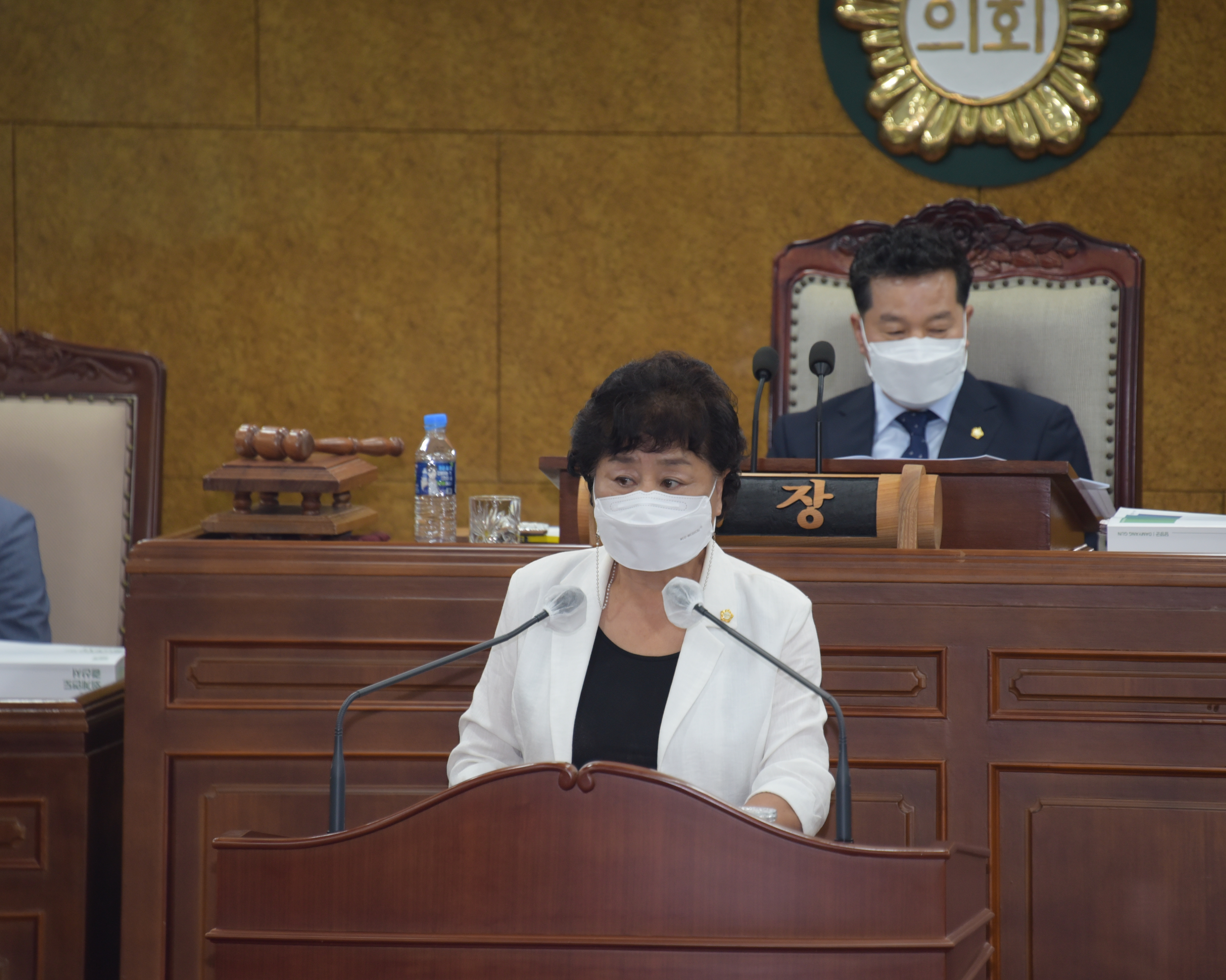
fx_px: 10233
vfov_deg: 5.5
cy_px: 491
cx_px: 687
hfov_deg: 6.9
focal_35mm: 282
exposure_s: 1/200
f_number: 5.6
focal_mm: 250
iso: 1250
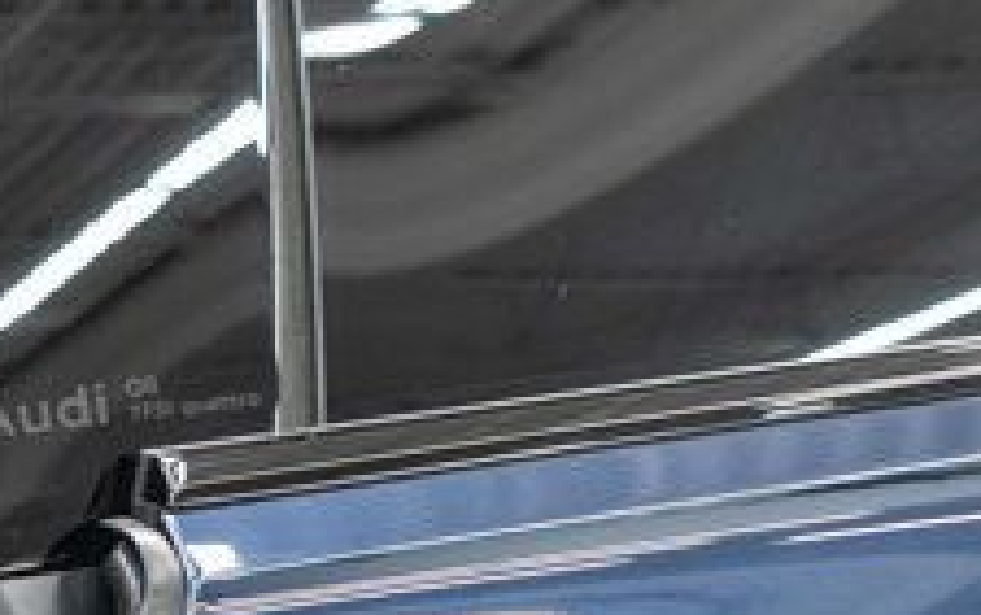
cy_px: 818
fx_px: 3478
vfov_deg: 9.9
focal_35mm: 130
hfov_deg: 13.0
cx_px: -1208
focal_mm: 28
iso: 640
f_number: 3.2
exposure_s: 1/50
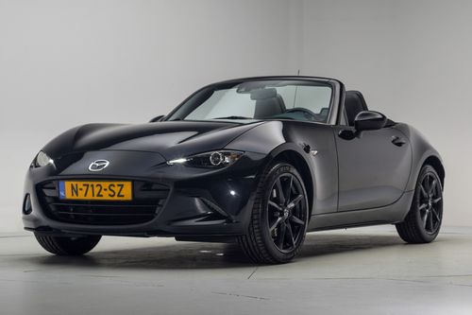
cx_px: 236
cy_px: 158
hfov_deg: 39.6
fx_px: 655
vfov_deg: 27.0
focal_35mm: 50
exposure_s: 1/13
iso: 100
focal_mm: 50
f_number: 4
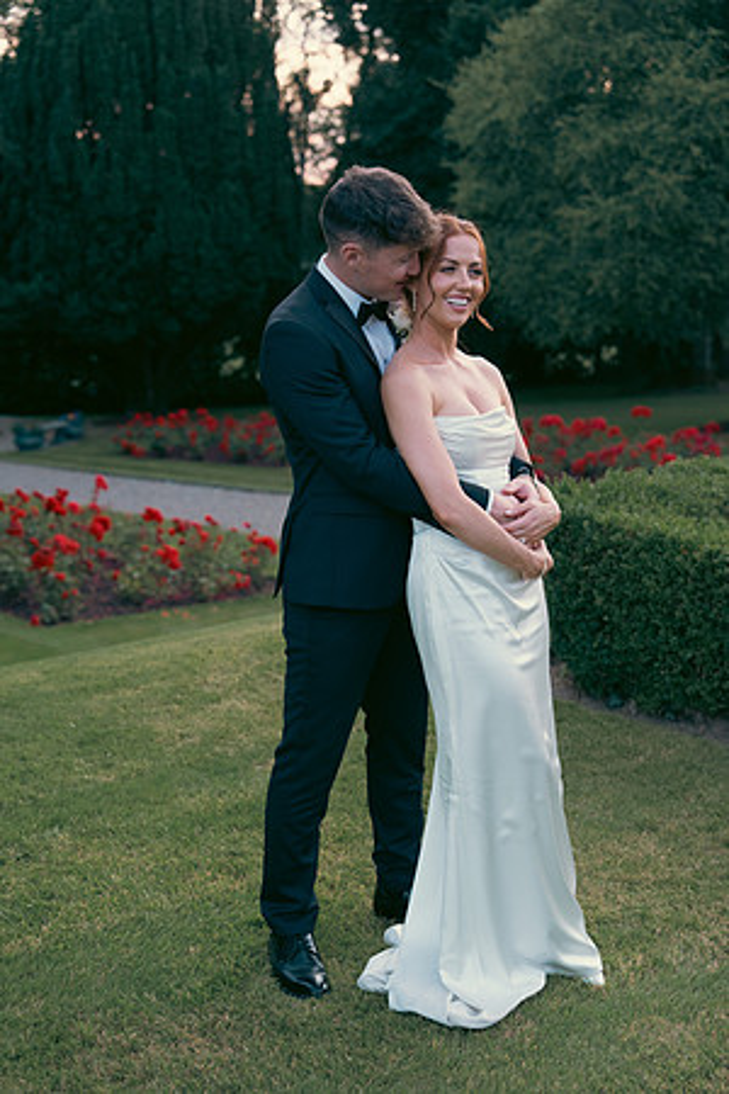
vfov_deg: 36.2
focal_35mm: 55
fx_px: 1670
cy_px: 547
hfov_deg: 24.6
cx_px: 364
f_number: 3.5
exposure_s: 1/250
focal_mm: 55
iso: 1000
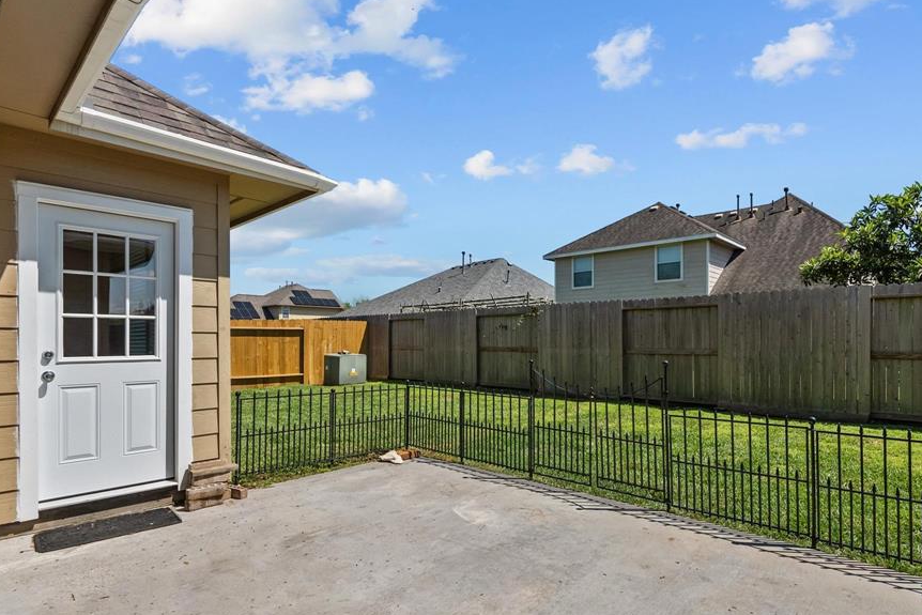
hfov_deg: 86.7
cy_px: 343
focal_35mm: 19
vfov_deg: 64.4
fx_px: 487
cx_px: 504
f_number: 8
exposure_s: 1/1600
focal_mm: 16
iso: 2500
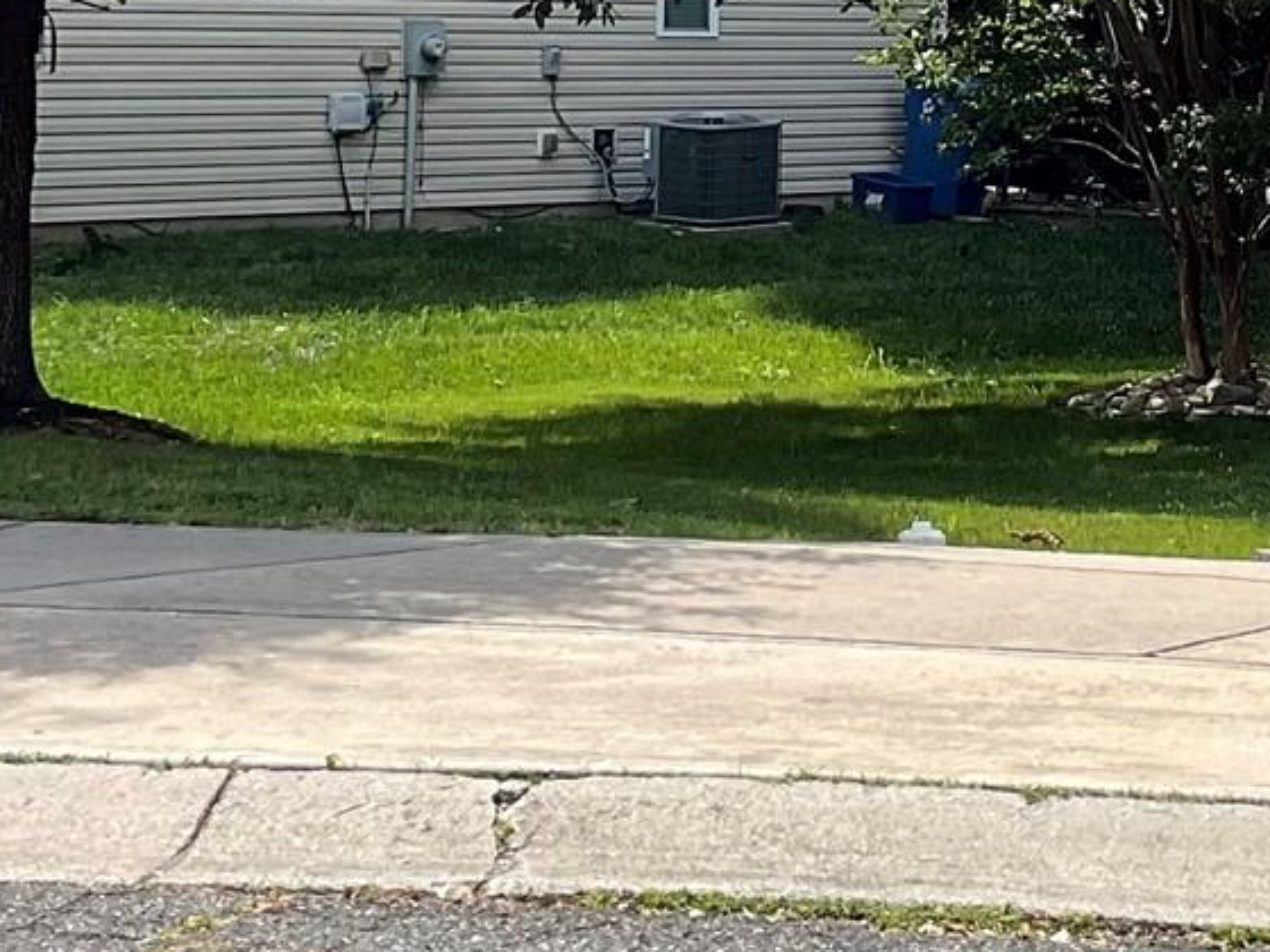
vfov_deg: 13.7
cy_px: -68
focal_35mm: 106
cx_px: 1177
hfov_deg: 18.2
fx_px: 3889
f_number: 1.8
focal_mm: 3
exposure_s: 1/1076
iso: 16
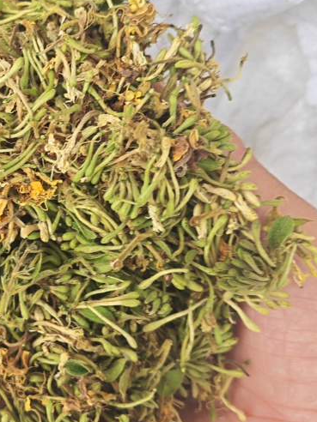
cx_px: 22
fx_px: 635
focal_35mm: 52
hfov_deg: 26.9
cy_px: 172
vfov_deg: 36.7
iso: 50
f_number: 1.95
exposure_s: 1/120
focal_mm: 5.52
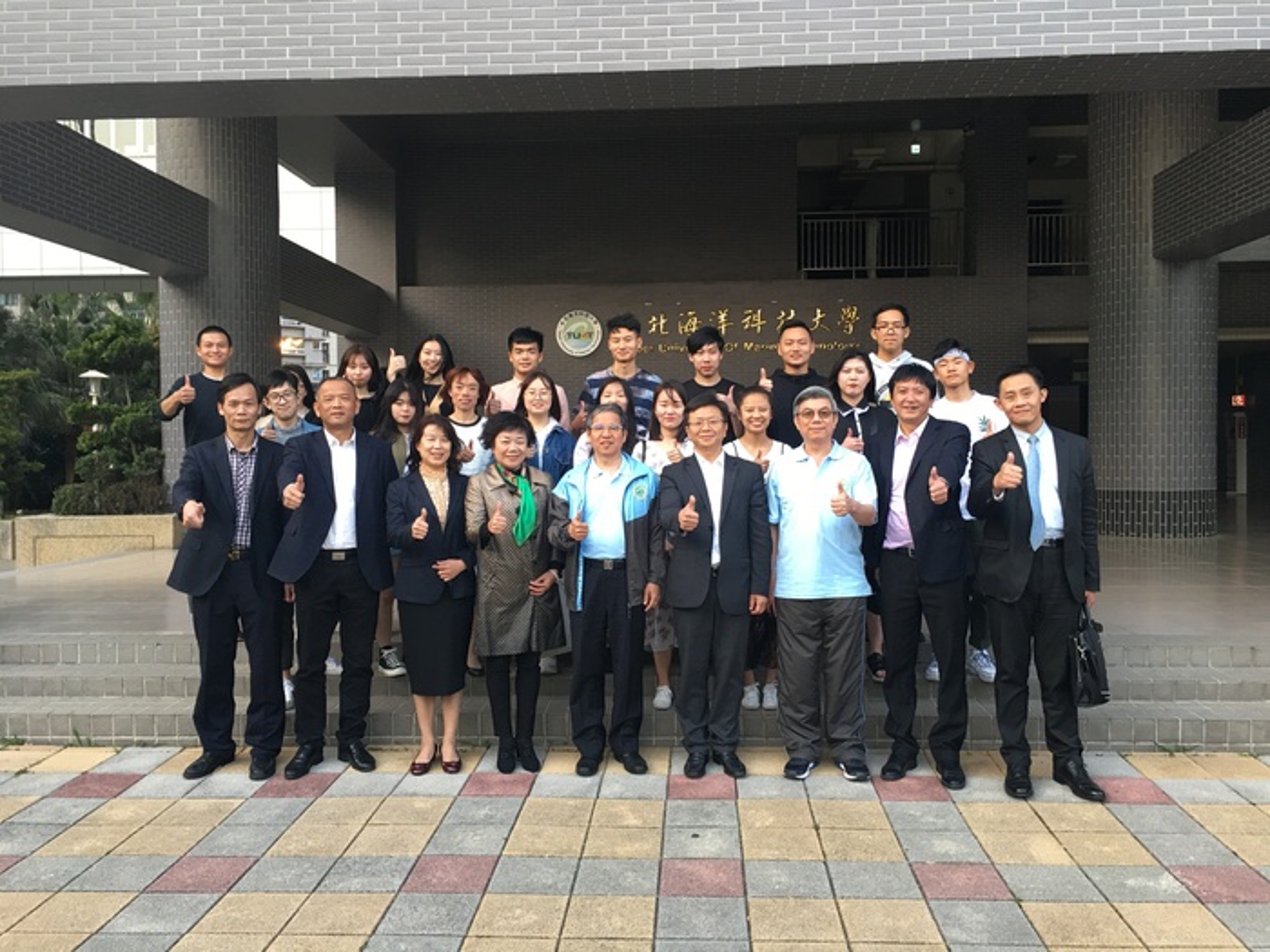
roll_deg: +0.0
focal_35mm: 29
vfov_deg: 48.2
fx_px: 1064
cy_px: 476
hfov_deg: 61.7
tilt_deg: -0.5
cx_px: 635
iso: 32
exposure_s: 1/30
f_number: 2.2
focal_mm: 4.15
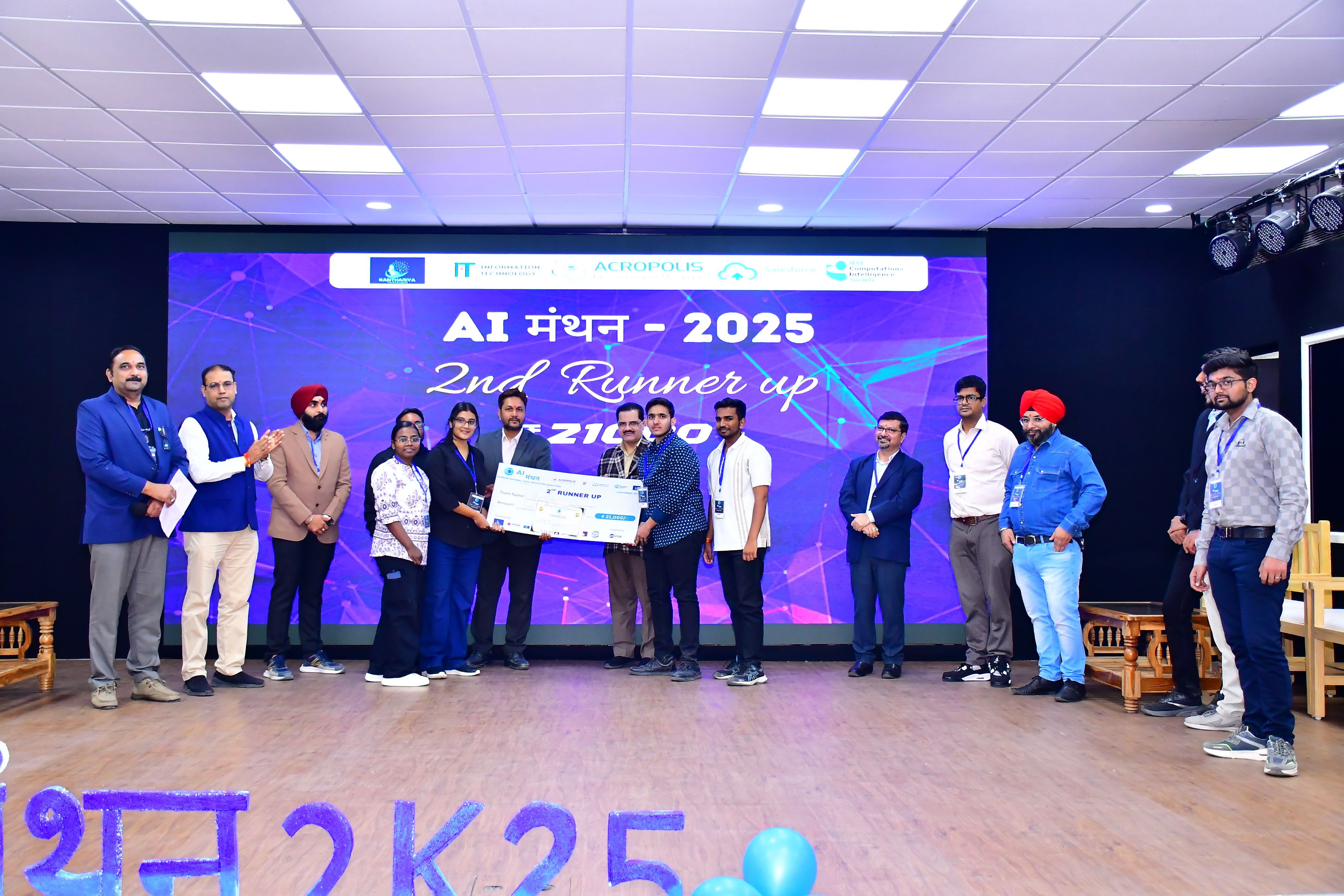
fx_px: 1344
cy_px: 448
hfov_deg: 53.1
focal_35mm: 36
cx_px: 672
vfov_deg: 36.9
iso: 1600
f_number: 4
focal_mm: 24
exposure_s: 1/160
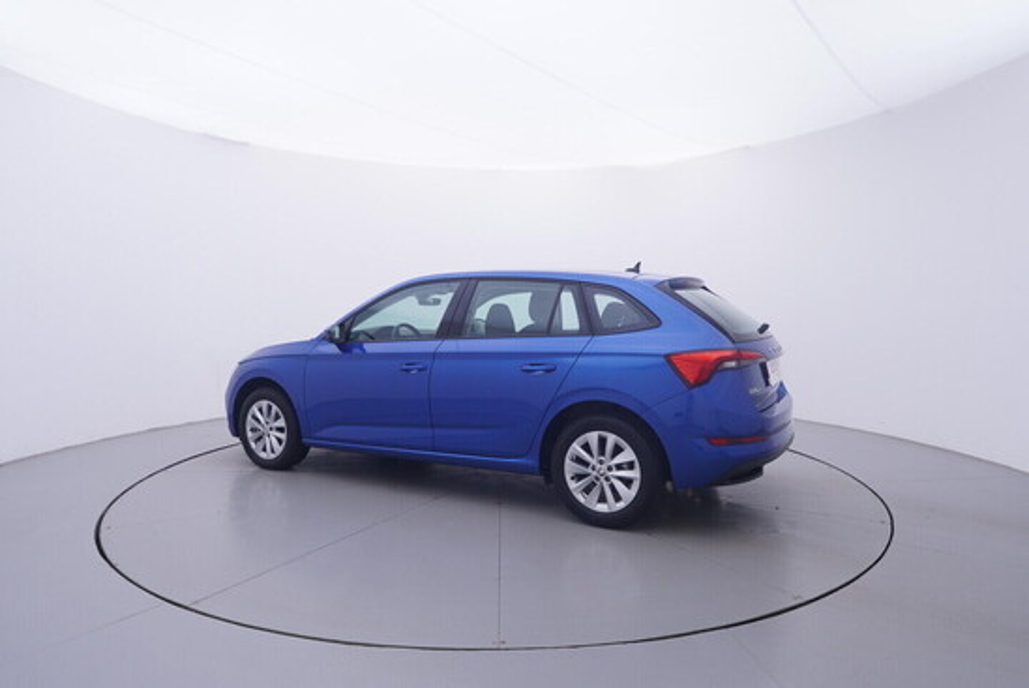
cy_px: 344
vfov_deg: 56.2
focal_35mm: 22
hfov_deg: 77.3
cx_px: 514
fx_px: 644
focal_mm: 15
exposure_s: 1/80
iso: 200
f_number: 5
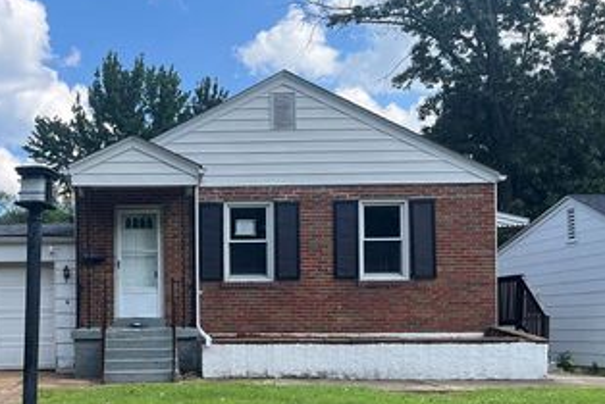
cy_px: 309
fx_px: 723
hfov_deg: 43.5
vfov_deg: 30.7
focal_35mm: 43
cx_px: 131
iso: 50
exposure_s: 1/1580
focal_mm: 5.1
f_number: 1.6
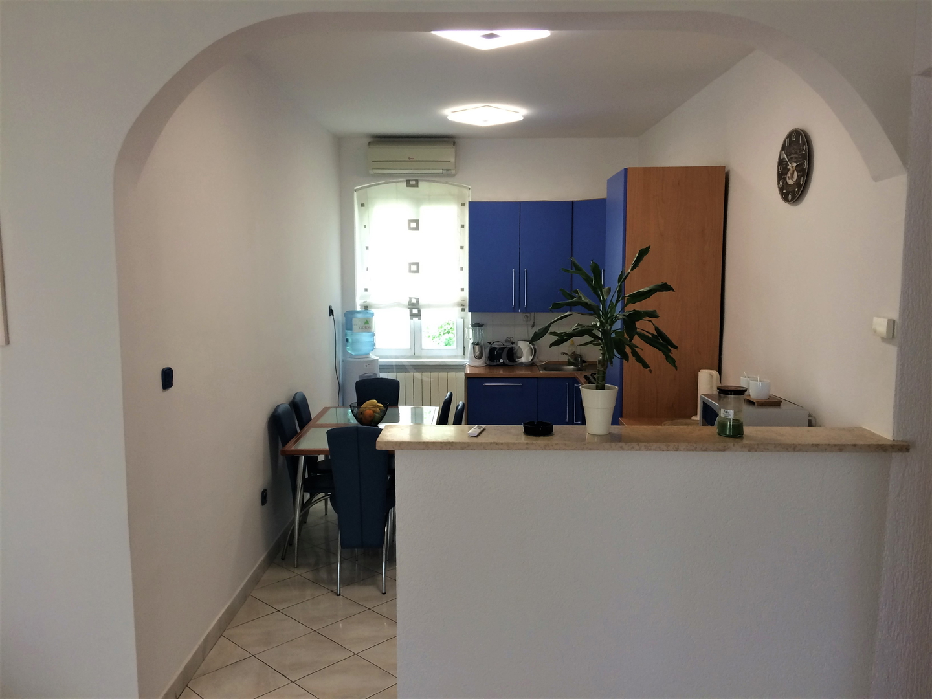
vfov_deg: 48.2
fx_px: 781
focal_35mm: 29
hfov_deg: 61.7
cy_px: 350
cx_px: 466
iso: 50
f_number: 2.2
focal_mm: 4.15
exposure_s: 1/33
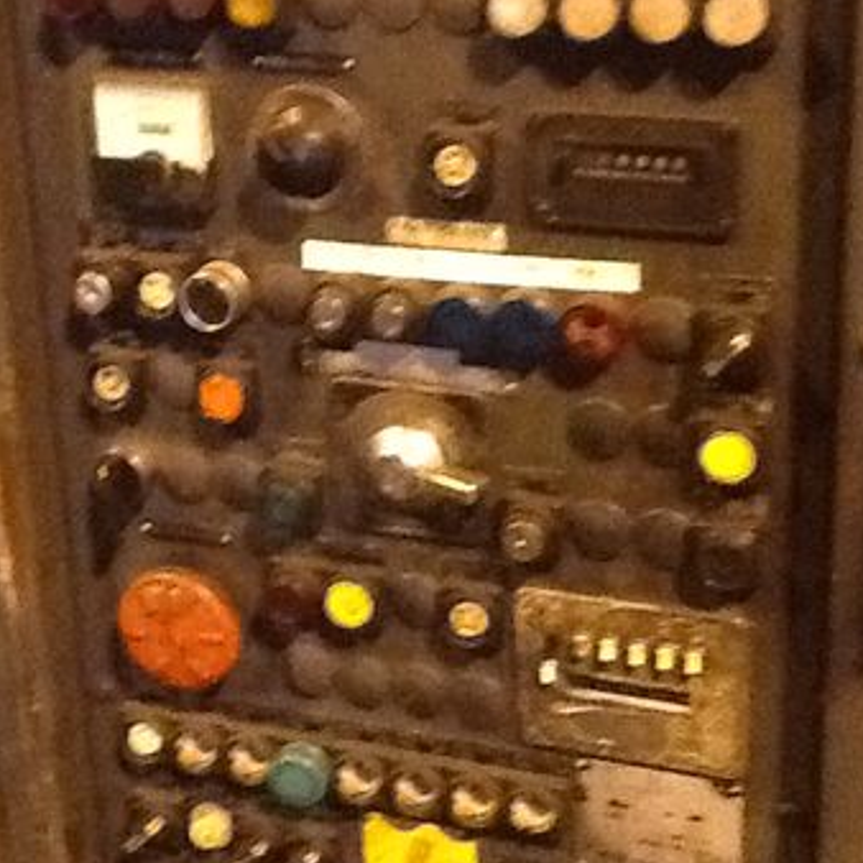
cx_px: 406
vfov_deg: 24.9
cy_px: 291
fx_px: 1946
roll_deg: +1.3
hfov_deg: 25.0
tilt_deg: -22.8
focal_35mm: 69
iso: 640
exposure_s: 1/15
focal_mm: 2.03
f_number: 2.4
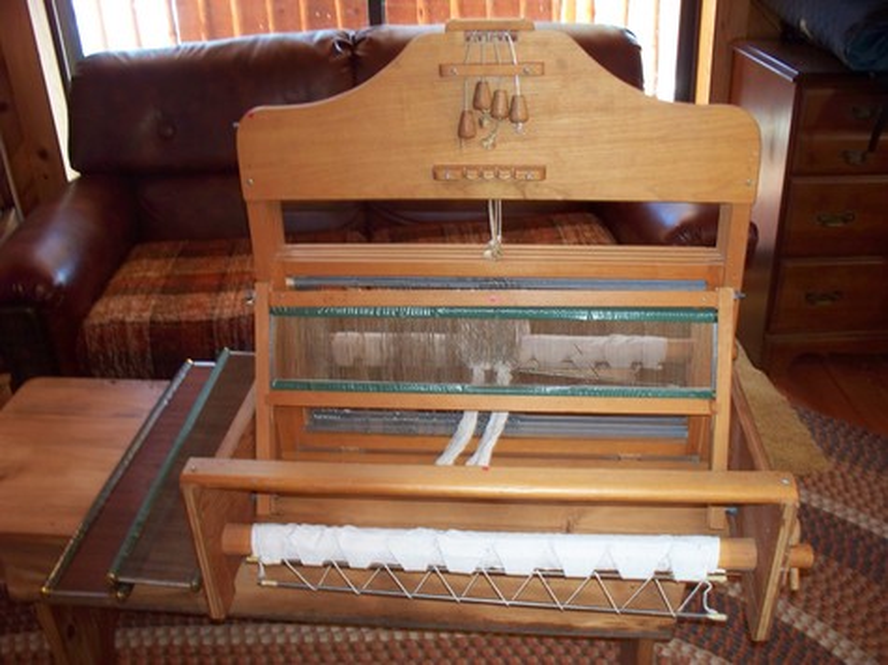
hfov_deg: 51.4
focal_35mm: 36
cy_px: 332
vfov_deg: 39.6
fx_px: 923
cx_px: 444
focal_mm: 7.54
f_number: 2.8
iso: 200
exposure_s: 1/30
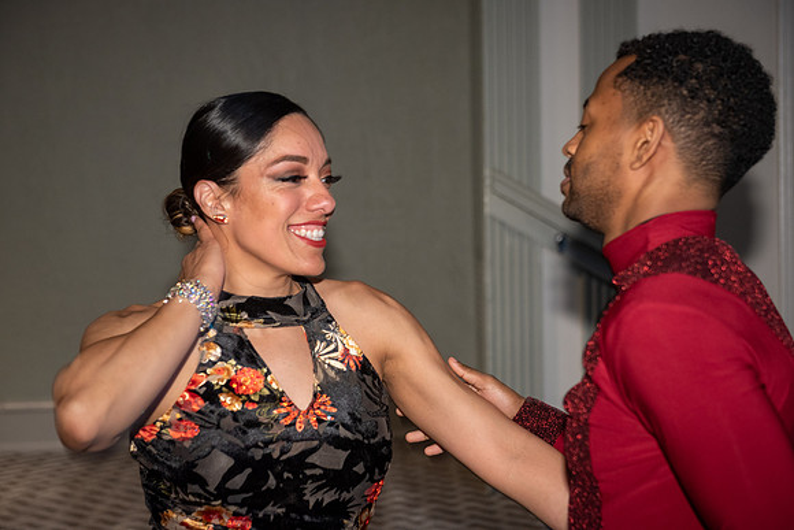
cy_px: 265
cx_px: 397
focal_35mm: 70
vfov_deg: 19.5
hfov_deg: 28.8
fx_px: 1544
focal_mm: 70
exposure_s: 1/60
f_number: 4
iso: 800
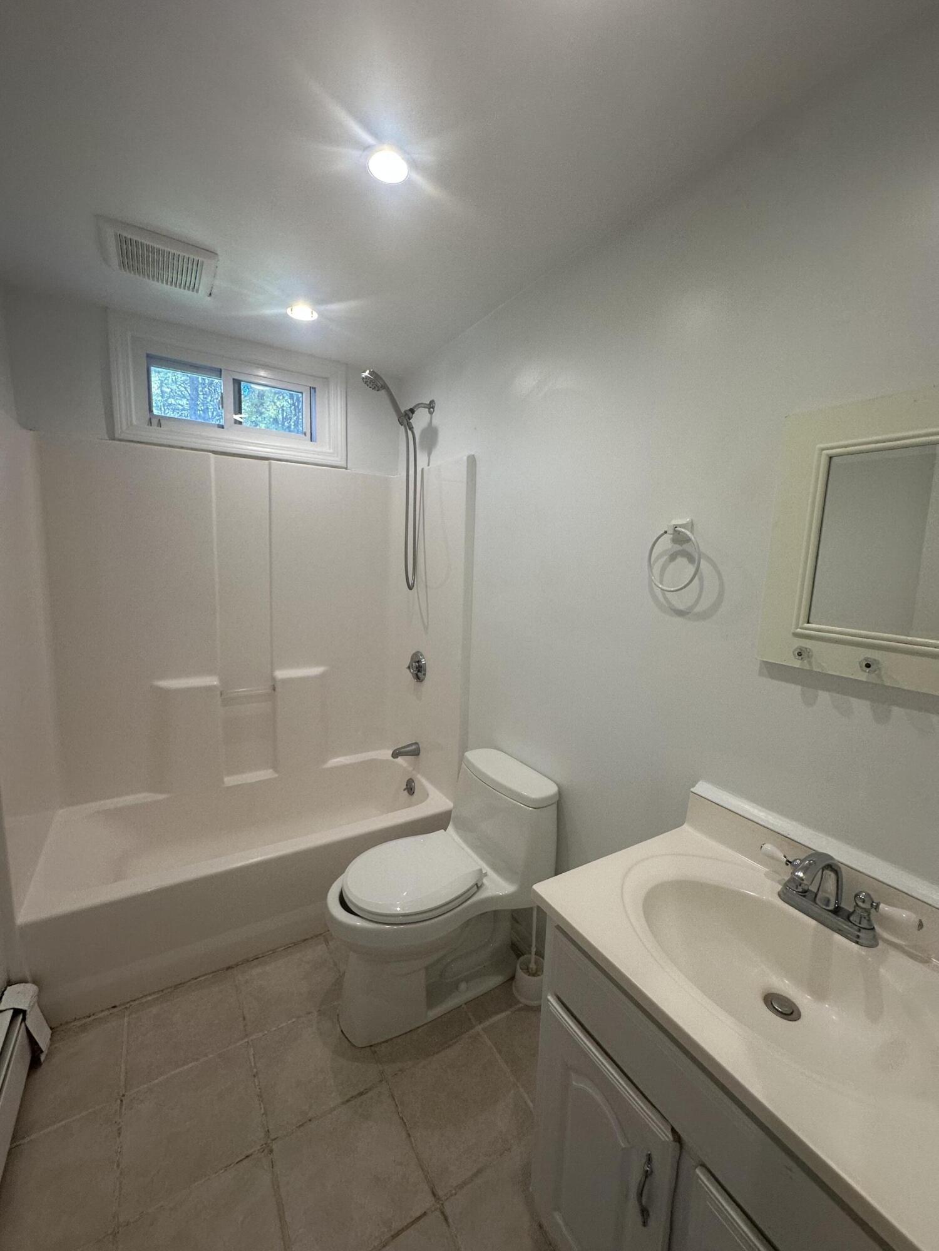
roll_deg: -1.3
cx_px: 470
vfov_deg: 102.1
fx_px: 506
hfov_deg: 85.7
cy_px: 626
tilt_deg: -6.9
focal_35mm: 14
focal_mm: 2.22
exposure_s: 1/120
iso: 125
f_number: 2.2
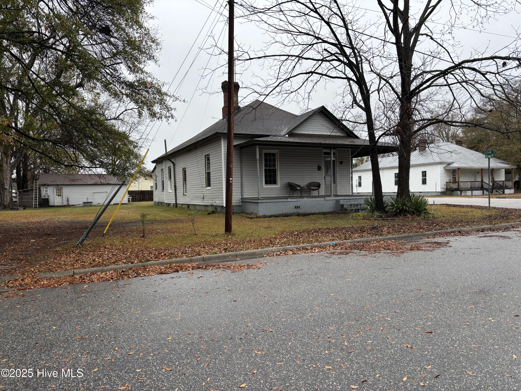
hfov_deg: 67.3
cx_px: 260
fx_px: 391
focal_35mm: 26
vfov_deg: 53.1
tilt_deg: -1.3
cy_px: 196
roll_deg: +0.9
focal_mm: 5.96
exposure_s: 1/539
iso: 50
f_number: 1.6
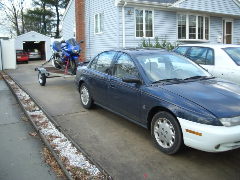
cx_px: 120
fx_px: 243
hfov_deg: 52.6
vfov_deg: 40.7
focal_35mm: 35
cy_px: 90
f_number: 2.6
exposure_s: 1/80
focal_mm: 5.8
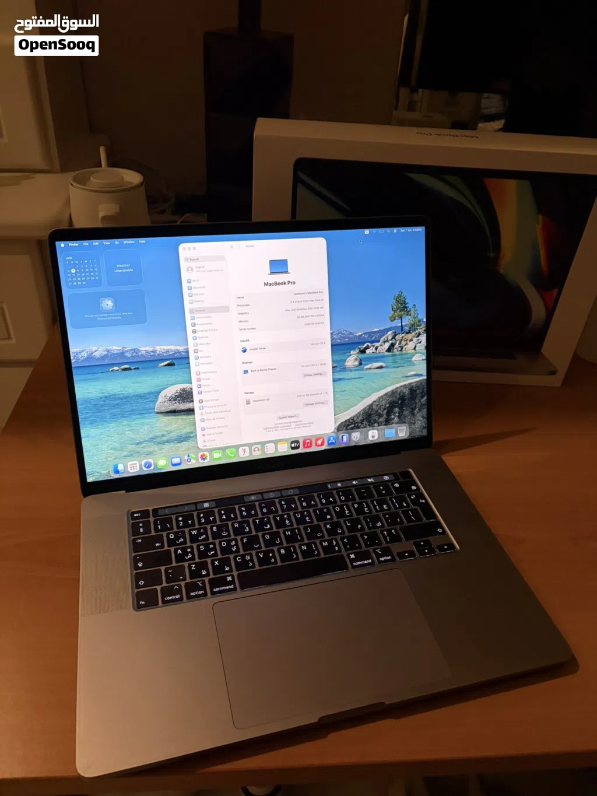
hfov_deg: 53.1
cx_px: 298
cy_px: 398
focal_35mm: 26
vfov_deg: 67.3
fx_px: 598
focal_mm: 5.96
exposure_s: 1/50
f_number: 1.6
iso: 400
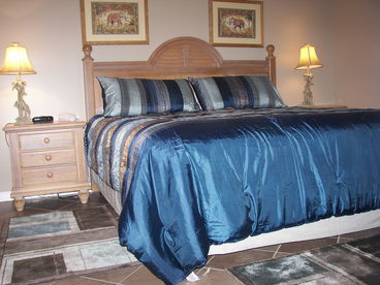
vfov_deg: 39.7
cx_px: 190
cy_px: 142
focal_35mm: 36
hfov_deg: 51.4
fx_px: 395
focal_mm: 6
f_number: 2.8
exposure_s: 1/30
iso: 80
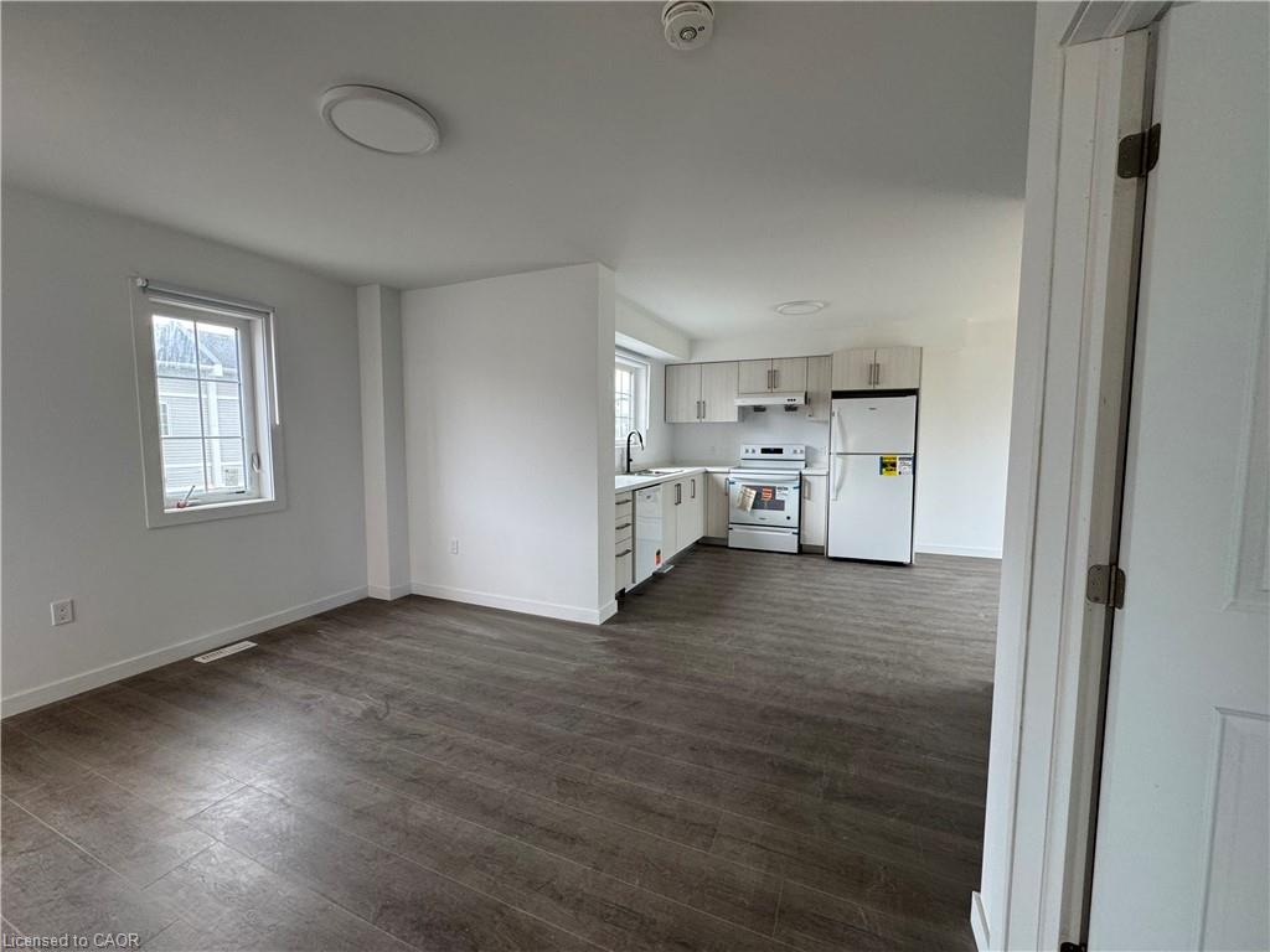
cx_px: 635
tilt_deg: -4.8
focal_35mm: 14
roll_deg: +0.5
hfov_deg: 102.1
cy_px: 476
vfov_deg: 85.7
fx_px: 514
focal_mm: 2.22
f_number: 2.2
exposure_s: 1/120
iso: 200
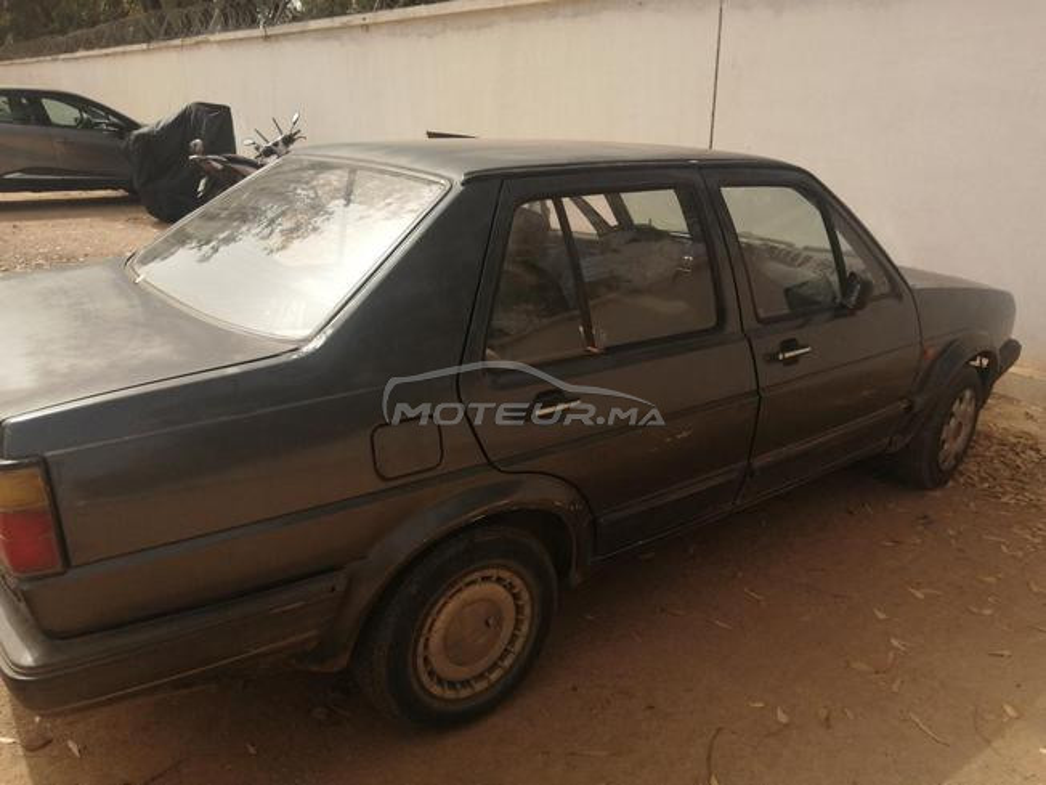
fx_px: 786
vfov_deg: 53.1
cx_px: 523
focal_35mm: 26
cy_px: 392
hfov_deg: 67.3
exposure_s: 1/1439
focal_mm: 3.46
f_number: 1.8
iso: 50
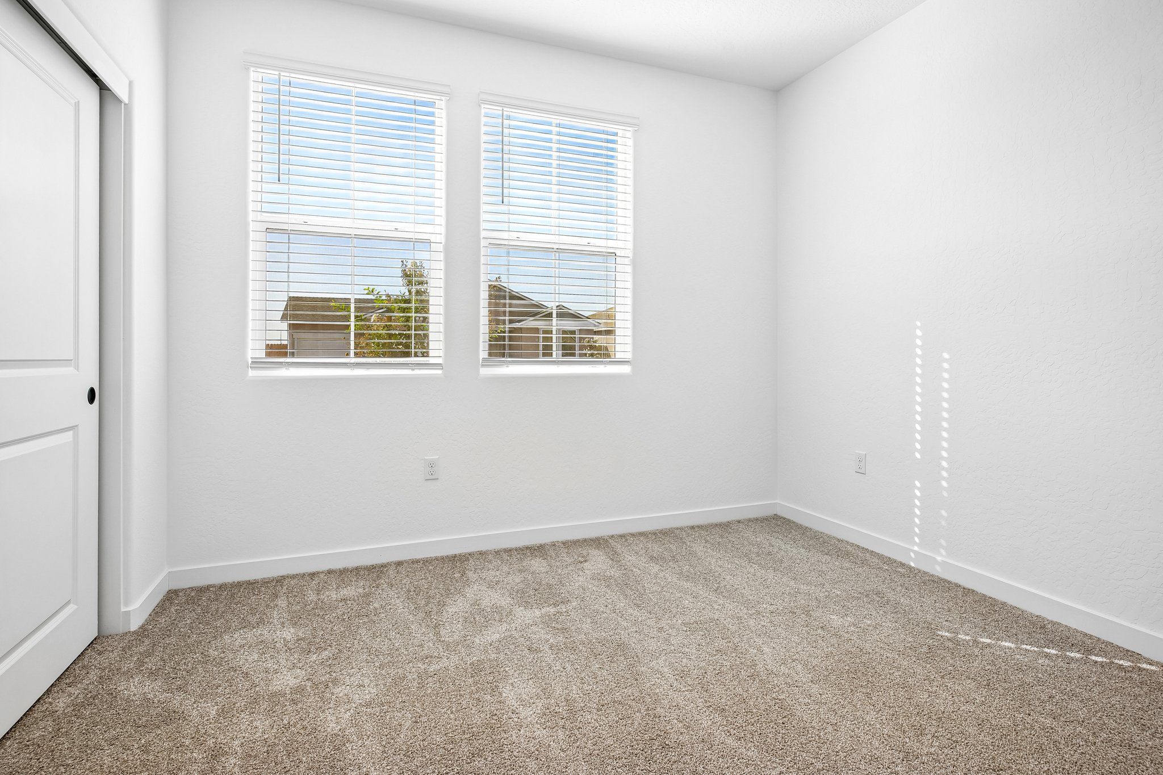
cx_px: 582
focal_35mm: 17
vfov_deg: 70.4
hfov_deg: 93.3
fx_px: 549
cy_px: 388
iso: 100
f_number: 8
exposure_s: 1/50
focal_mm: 17
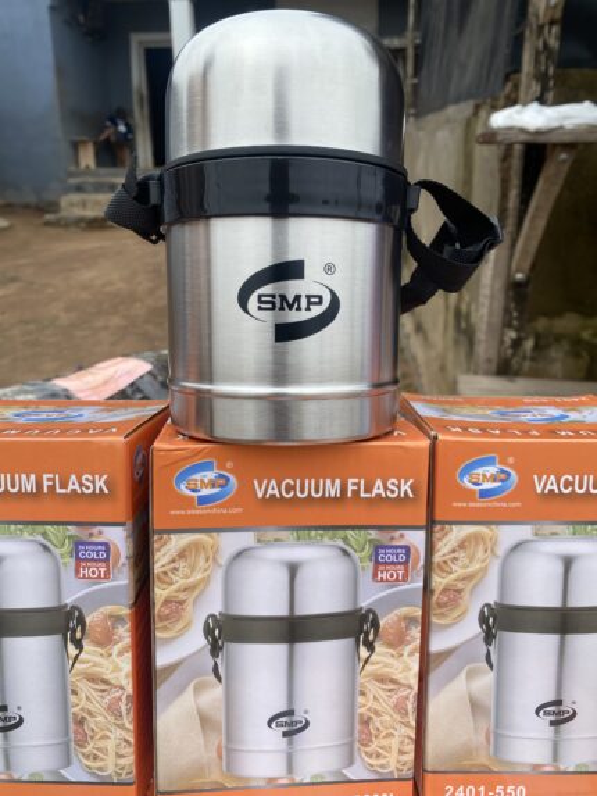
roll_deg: +0.6
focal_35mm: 26
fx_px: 598
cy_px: 398
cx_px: 298
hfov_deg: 53.1
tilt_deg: -19.3
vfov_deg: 67.3
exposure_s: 1/822
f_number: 1.8
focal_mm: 4.25
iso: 32
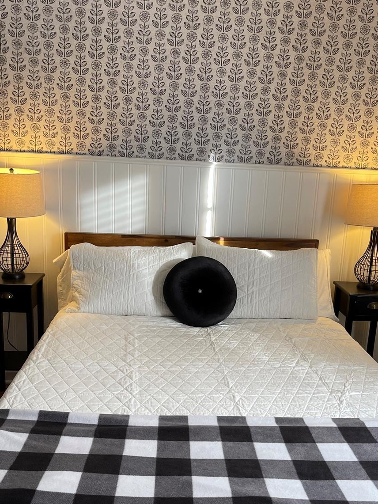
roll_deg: -2.1
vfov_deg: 52.5
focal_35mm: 35
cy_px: 277
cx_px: 185
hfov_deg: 40.7
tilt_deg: -12.8
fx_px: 509
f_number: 1.6
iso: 125
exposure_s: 1/121
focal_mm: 5.1
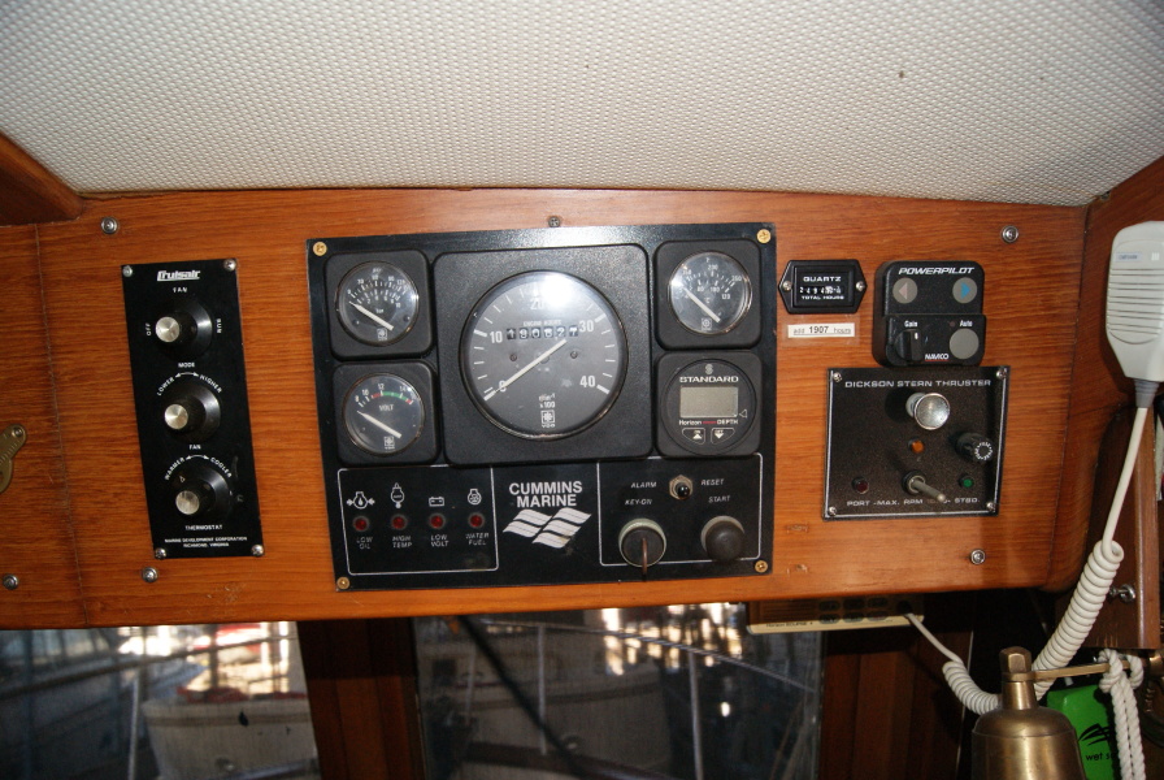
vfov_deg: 48.1
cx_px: 582
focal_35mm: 27
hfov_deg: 67.3
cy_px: 390
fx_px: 874
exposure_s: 1/60
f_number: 5.6
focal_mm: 18
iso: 400
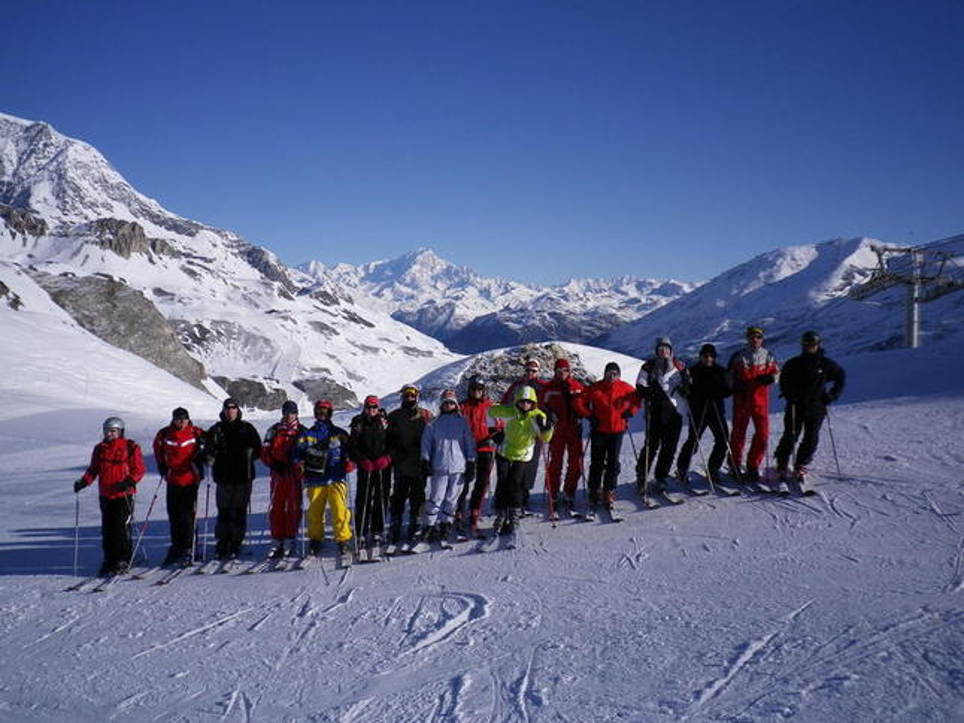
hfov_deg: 52.6
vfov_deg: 40.7
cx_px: 482
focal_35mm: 35
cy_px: 362
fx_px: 974
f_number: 3.9
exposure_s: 1/1500
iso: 80
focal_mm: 6.36
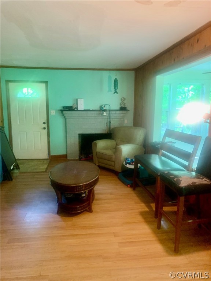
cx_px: 106
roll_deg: -0.3
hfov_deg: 53.1
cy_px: 140
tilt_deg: -10.5
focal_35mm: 26
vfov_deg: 67.3
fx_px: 211
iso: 320
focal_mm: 4.25
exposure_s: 1/60
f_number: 1.8
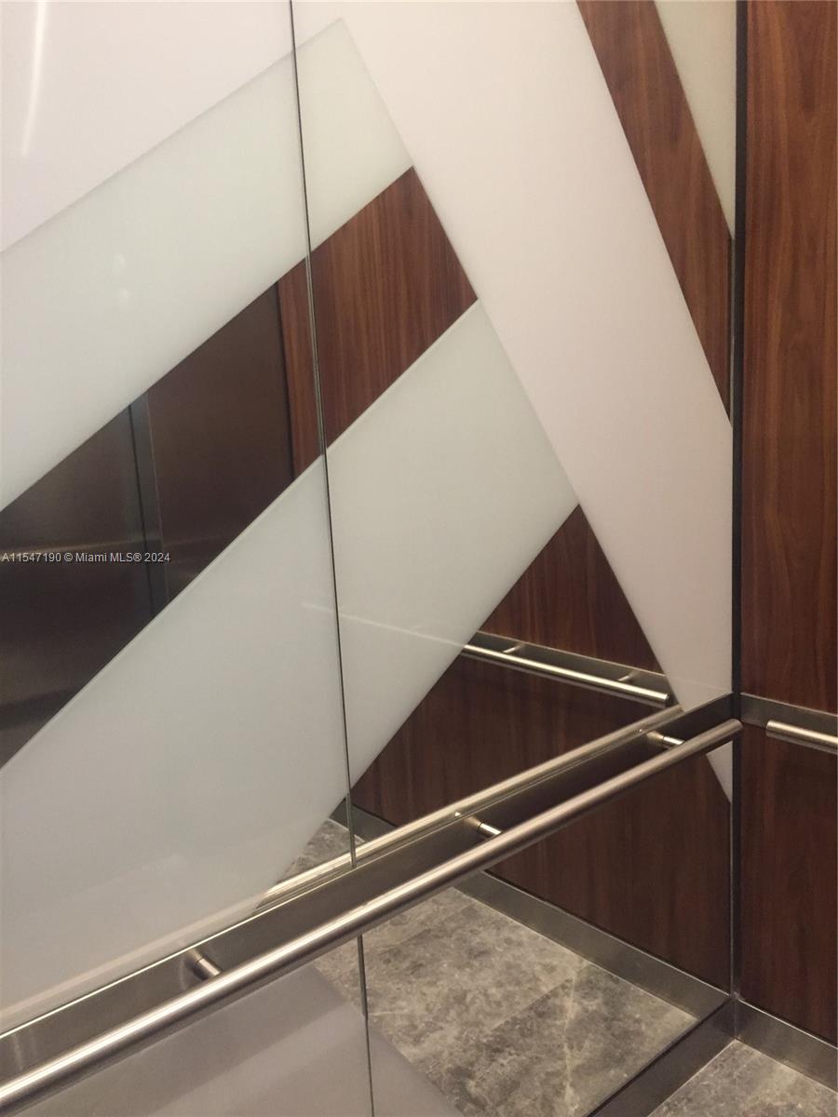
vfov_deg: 61.7
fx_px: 936
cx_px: 419
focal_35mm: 29
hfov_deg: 48.2
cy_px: 558
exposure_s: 1/30
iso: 160
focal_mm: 4.15
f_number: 2.2
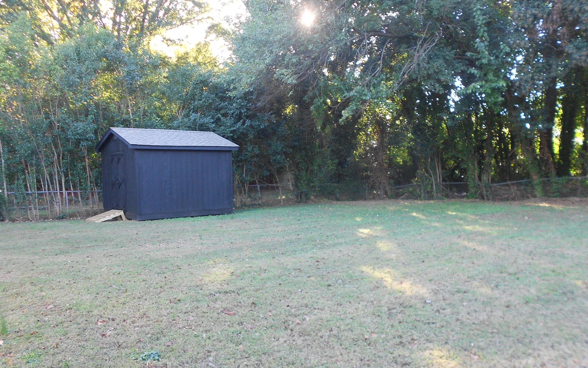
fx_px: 449
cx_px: 291
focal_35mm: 28
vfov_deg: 44.5
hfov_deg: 66.5
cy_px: 204
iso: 125
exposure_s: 1/30
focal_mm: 4.6
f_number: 3.2
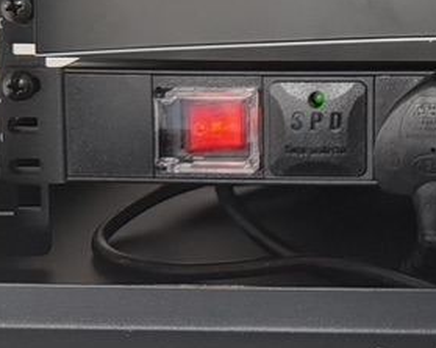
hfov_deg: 19.4
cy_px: -158
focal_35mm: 86
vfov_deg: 16.4
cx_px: 656
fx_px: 1109
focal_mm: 6.76
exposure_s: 1/50
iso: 800
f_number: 1.78
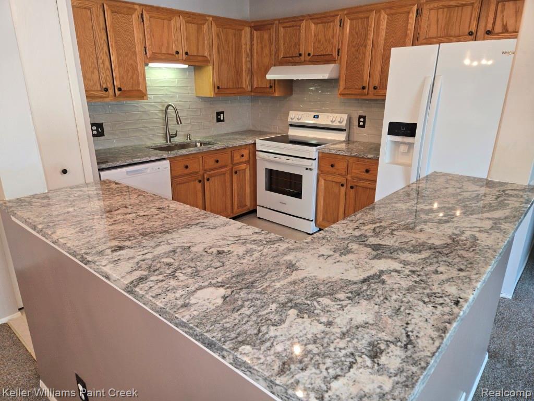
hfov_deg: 73.9
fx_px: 355
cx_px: 267
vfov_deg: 58.9
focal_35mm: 23
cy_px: 200
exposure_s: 1/40
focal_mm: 5.4
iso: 100
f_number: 1.8
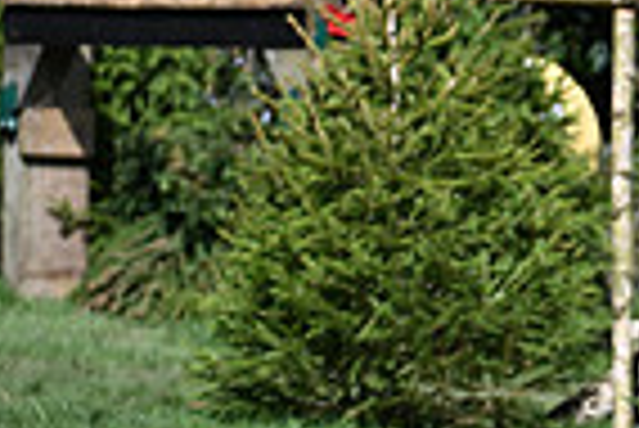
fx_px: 15991
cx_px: 1161
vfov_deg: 1.5
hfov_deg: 2.3
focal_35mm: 900
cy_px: -137
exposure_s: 1/1250
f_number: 5
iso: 220
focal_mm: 220
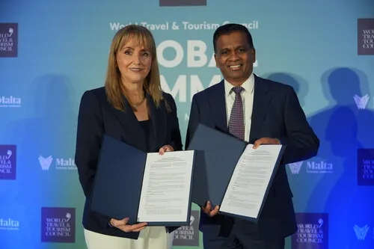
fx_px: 478
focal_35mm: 46
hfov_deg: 42.8
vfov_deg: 29.2
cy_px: 124
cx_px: 187
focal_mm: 46
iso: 1600
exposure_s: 1/200
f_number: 2.8
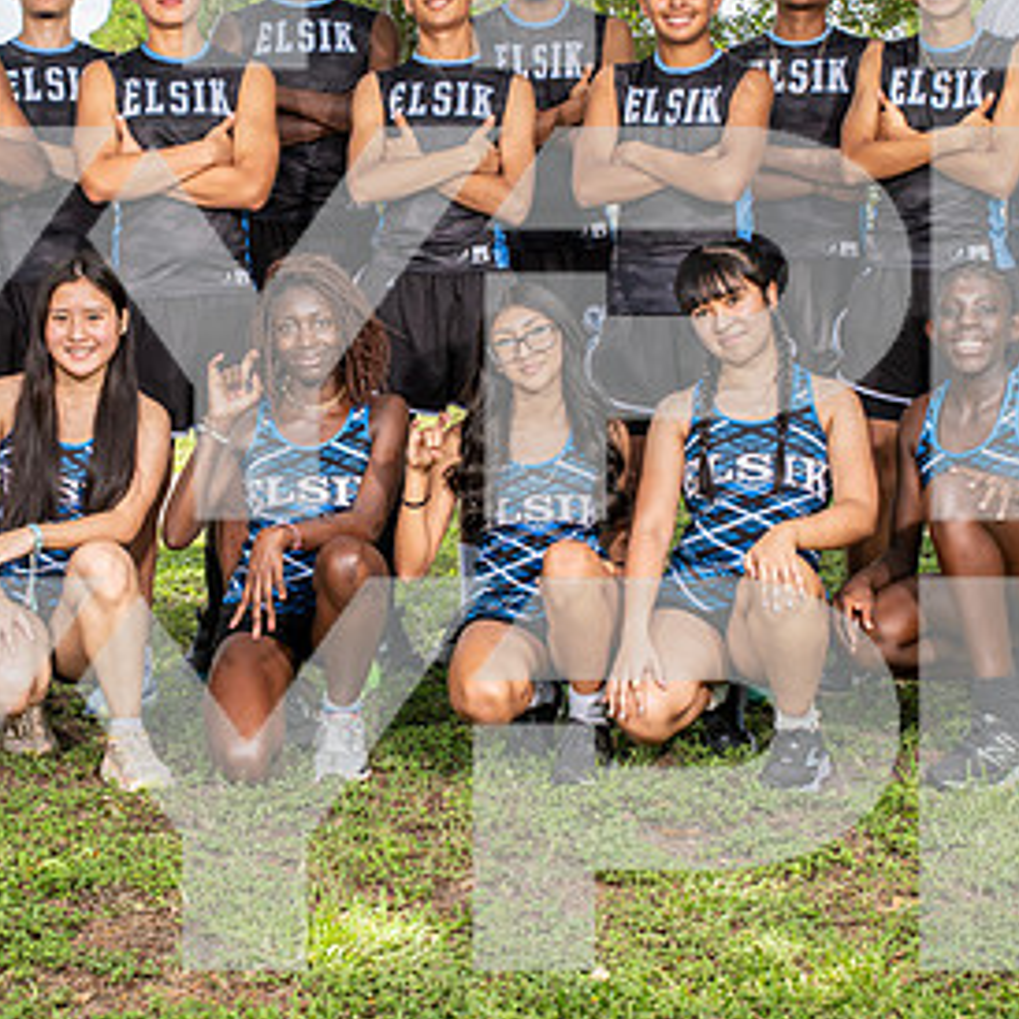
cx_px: 413
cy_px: 325
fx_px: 2098
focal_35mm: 63
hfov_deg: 27.2
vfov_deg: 27.1
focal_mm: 35
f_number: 6.3
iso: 250
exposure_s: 1/400
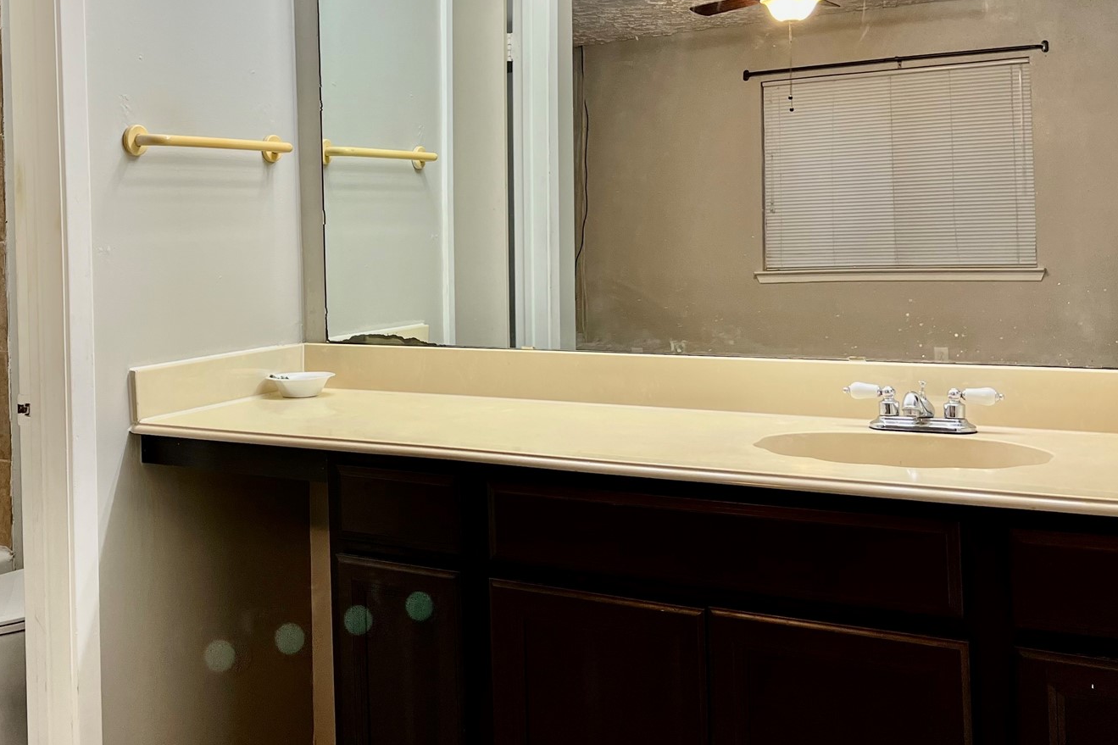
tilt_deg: +0.3
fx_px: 1304
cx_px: 385
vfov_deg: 31.4
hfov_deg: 45.8
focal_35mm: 42
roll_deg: +1.3
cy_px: 203
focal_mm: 5.7
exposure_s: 1/120
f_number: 1.5
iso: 64
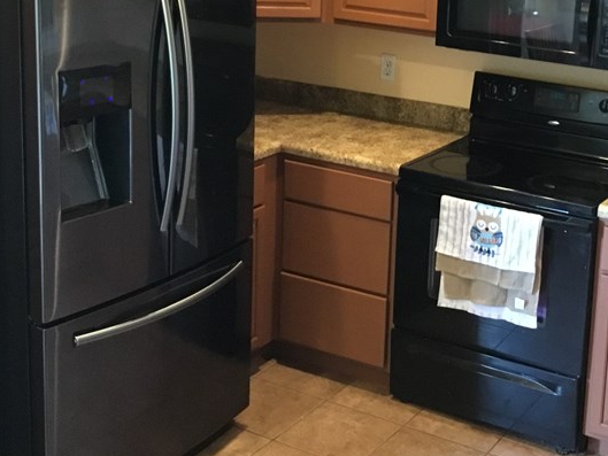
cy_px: 84
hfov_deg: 31.9
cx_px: 411
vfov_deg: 24.0
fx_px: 1054
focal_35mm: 60
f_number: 2.4
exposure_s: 1/15
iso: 200
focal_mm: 3.3
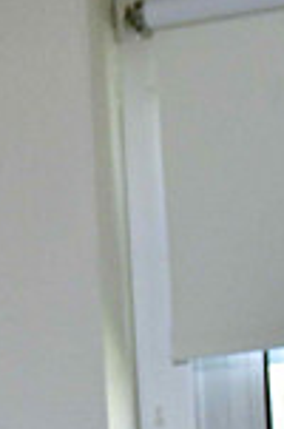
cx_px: -983
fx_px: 3221
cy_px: 808
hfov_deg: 4.5
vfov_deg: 7.4
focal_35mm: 271
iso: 1600
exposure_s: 1/100
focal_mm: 32
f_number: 7.1
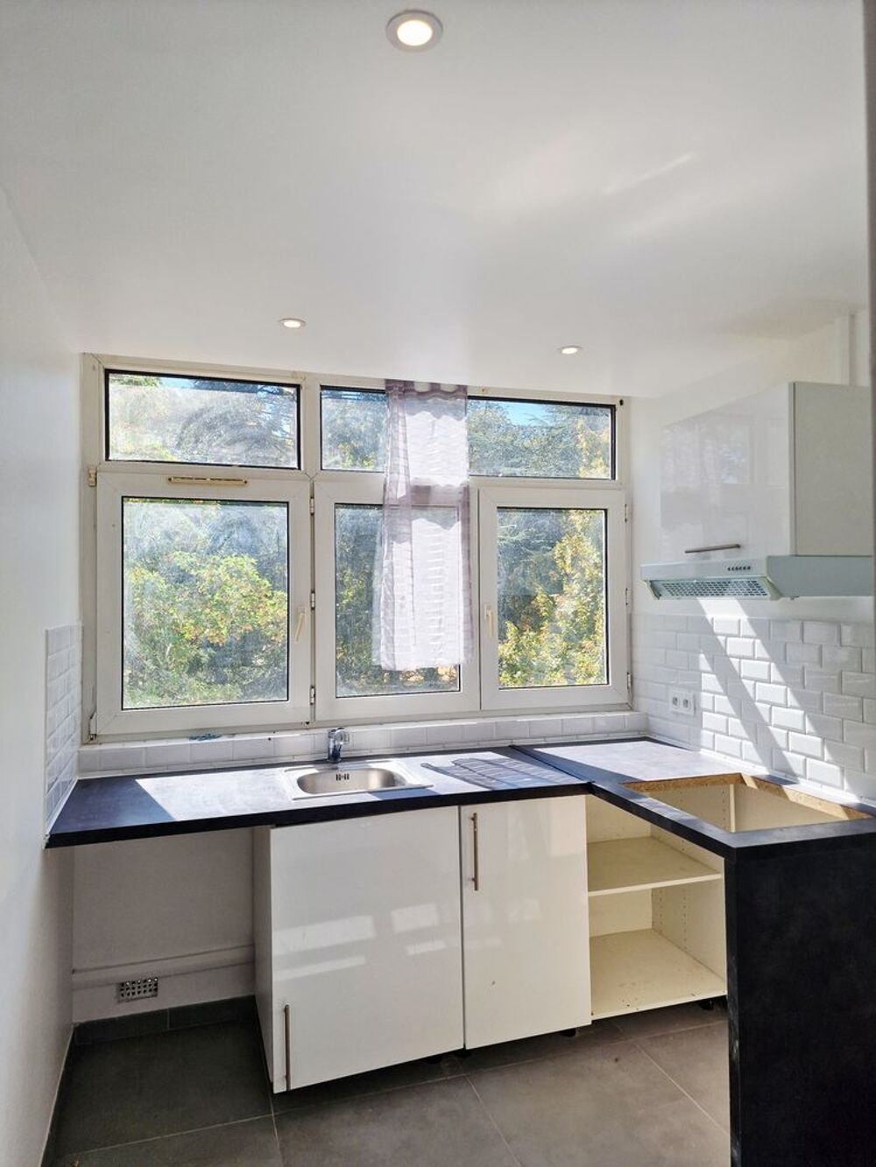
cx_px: 438
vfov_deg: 73.9
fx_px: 776
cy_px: 584
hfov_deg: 58.9
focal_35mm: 23
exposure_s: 1/370
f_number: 1.8
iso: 50
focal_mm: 6.4
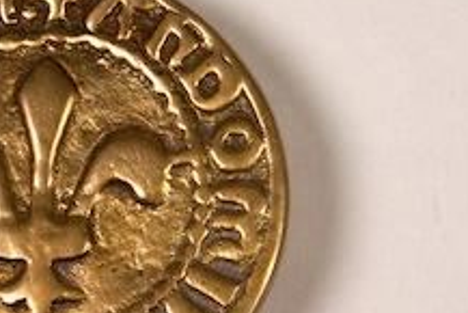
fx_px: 2474
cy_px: 159
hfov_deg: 10.7
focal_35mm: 190
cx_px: 19
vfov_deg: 7.2
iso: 100
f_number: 11
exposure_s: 1/20
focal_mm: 55
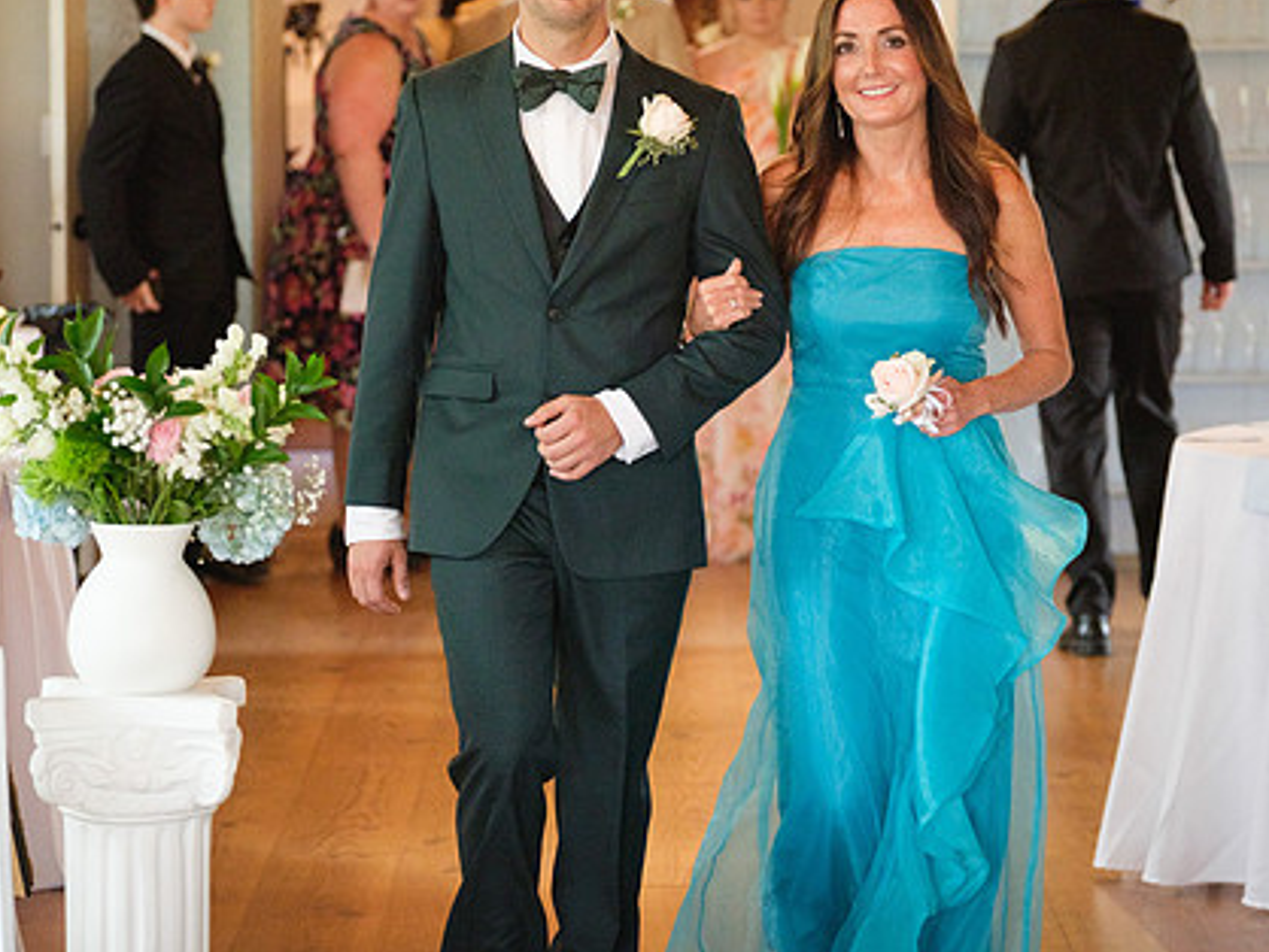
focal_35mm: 168
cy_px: 377
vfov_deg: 8.8
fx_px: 6162
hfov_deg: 11.8
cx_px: 631
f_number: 2.8
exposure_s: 1/125
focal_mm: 83.8
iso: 800
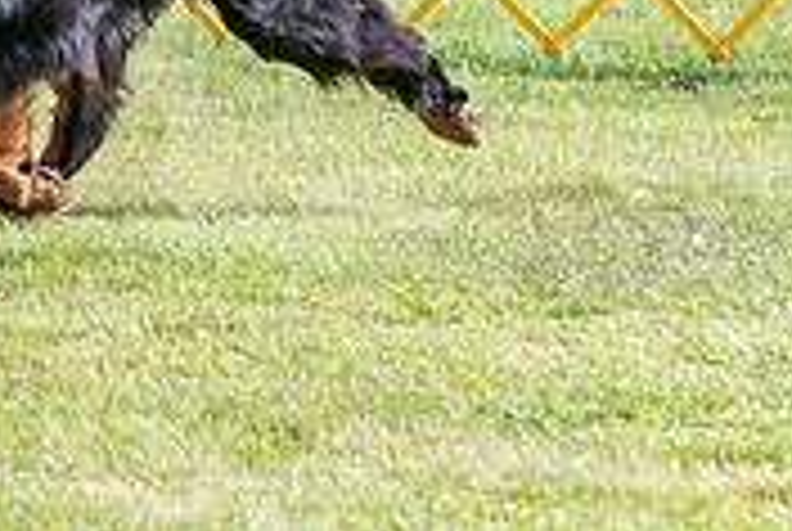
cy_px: -335
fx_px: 9850
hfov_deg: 4.6
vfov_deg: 3.1
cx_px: -194
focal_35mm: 447
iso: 400
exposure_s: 1/1250
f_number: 5.6
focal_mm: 136
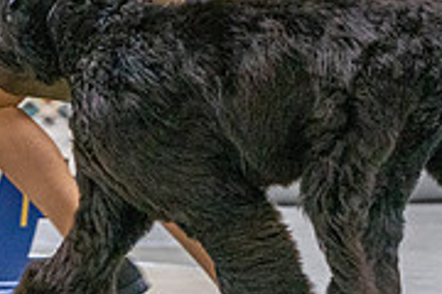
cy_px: -6
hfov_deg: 7.3
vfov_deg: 4.9
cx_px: 187
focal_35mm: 281
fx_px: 3450
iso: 6400
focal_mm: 87
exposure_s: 1/320
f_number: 3.2
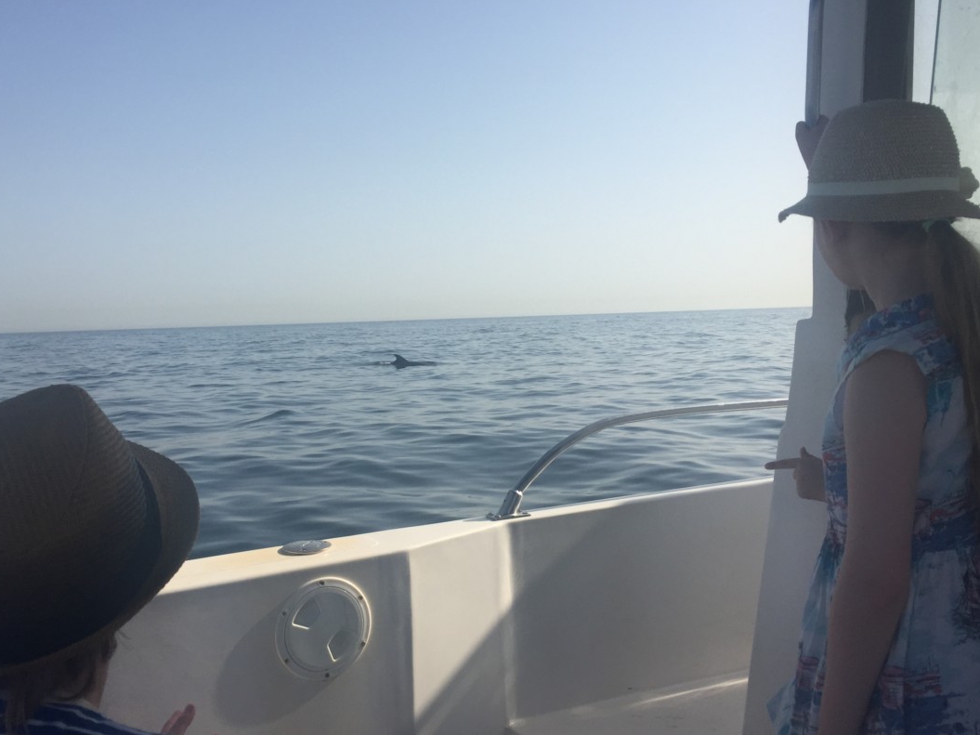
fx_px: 934
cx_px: 463
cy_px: 358
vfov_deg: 42.9
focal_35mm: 33
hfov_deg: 55.3
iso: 32
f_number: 2.2
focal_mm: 4.15
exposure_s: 1/2825
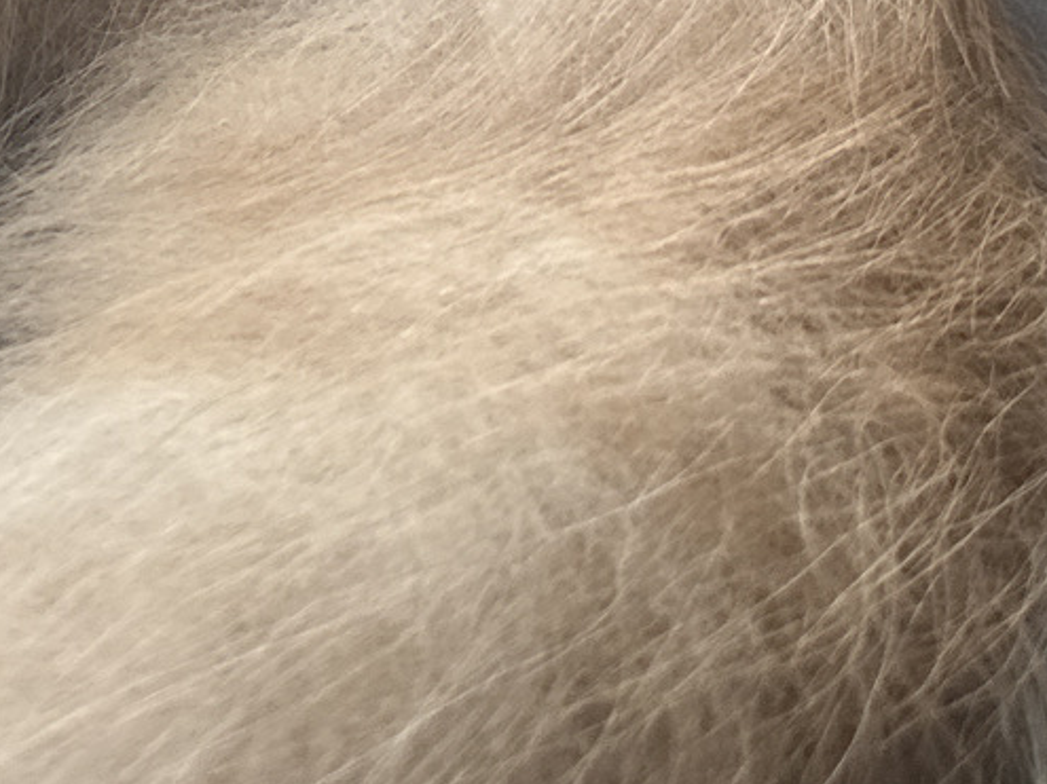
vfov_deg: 14.2
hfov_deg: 18.8
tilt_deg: -29.1
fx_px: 2933
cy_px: -399
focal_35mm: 97
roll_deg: -1.5
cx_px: -315
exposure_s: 1/121
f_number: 1.78
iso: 125
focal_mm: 6.86
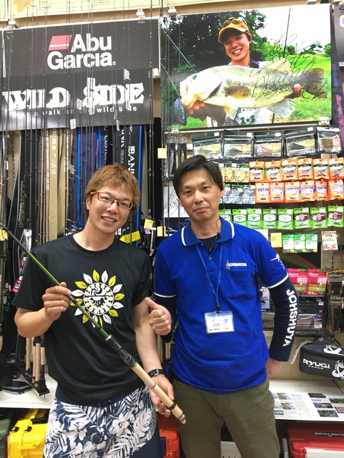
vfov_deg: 61.7
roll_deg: +2.1
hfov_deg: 48.2
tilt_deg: -1.0
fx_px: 384
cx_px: 172
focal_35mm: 29
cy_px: 229
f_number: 2.2
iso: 100
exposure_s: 1/30
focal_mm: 4.15
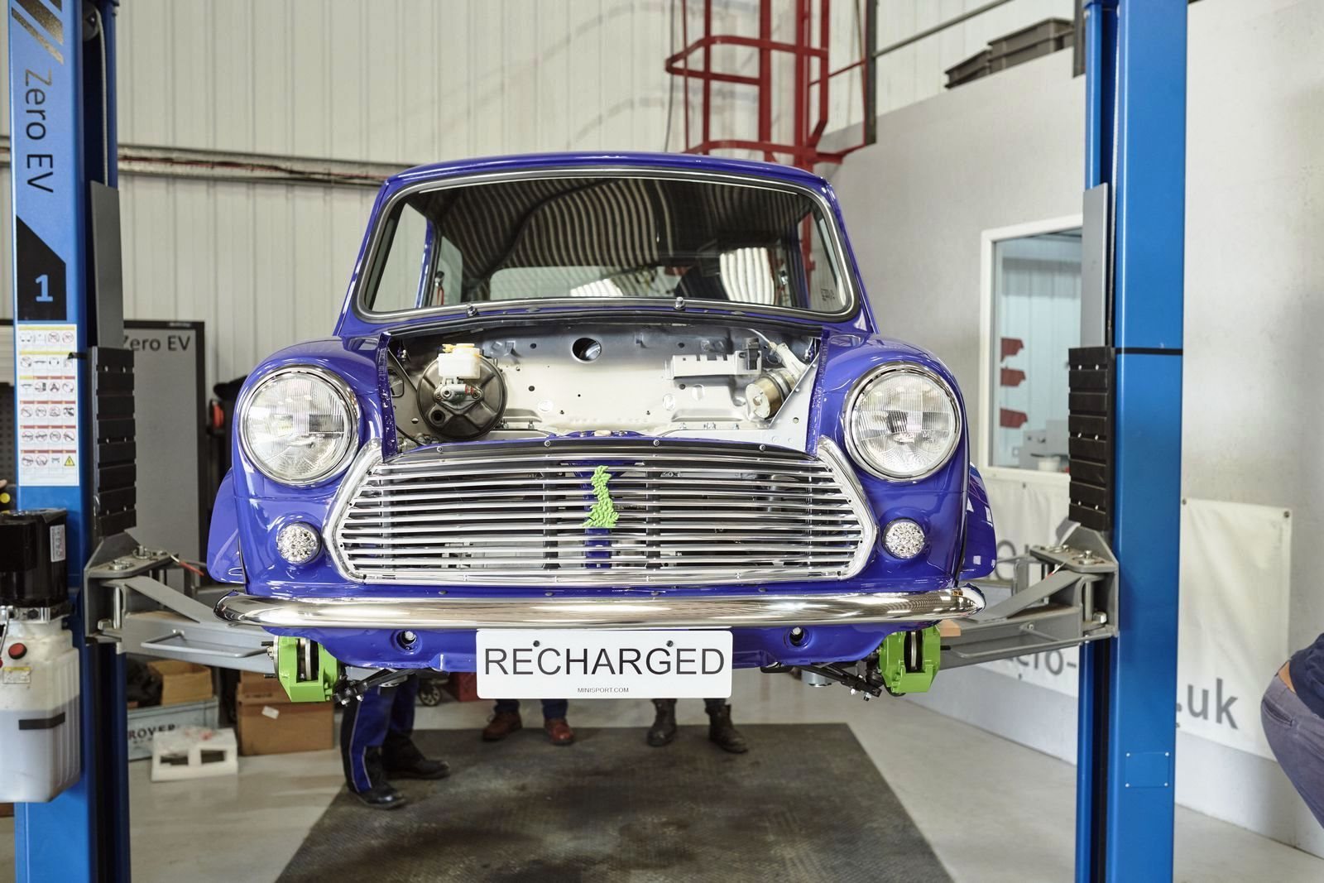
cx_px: 662
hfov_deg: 54.4
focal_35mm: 35
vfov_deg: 37.9
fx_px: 1287
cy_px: 442
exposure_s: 1/125
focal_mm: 35
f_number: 3.5
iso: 320
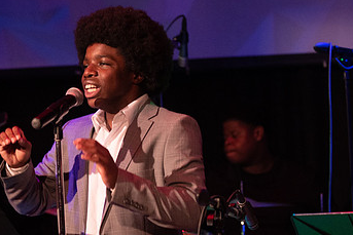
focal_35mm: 208
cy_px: 154
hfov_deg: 9.9
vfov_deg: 6.6
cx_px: 62
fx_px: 2040
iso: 1600
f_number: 2.8
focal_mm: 82
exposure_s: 1/200
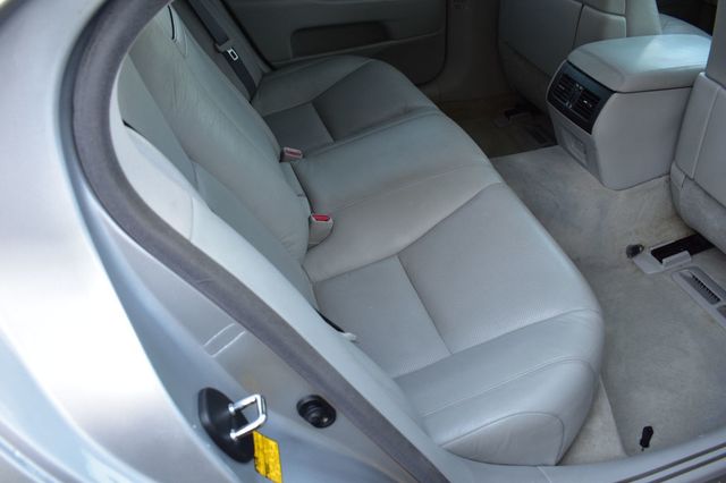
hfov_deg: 62.0
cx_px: 363
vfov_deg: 43.6
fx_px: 605
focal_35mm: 30
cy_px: 242
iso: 400
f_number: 8
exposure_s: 1/50
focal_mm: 20
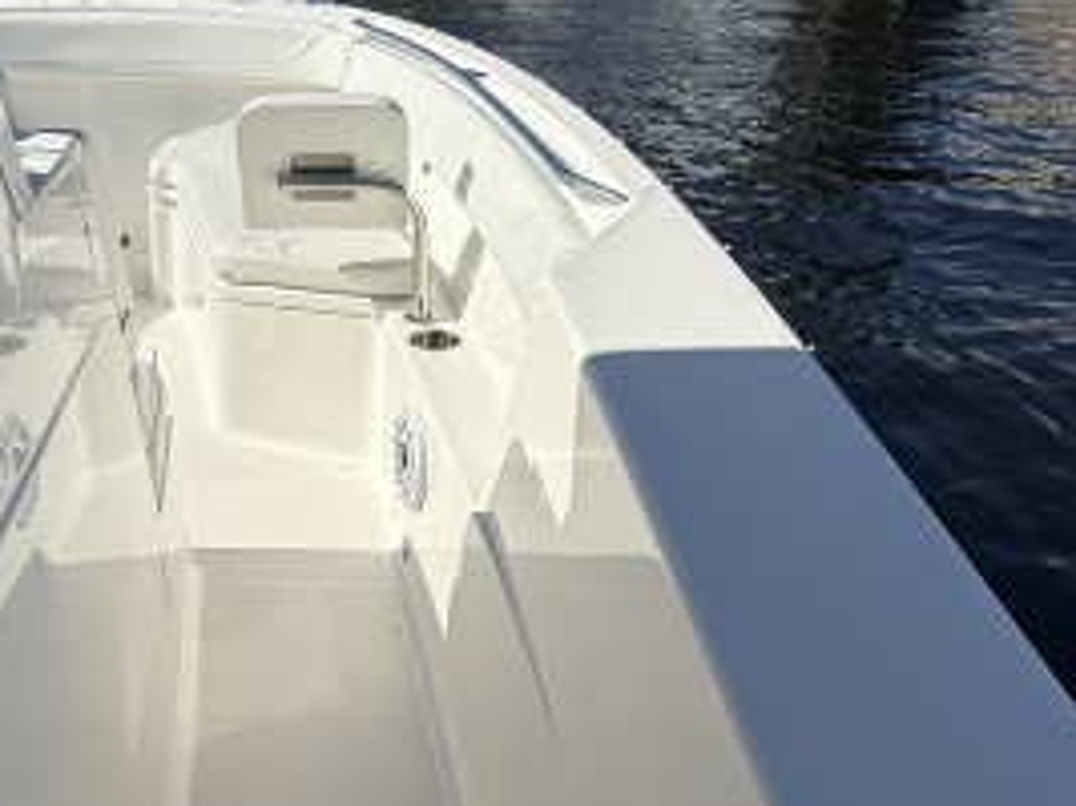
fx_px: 1087
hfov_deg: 51.7
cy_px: 326
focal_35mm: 35
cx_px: 361
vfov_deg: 40.5
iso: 40
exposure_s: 1/6173
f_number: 2.2
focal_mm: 2.22
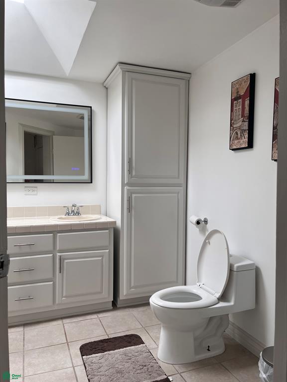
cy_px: 191
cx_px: 144
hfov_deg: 53.1
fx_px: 287
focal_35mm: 26
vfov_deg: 67.3
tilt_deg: -2.3
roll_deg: +1.4
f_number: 1.6
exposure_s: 1/122
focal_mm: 5.1
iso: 40
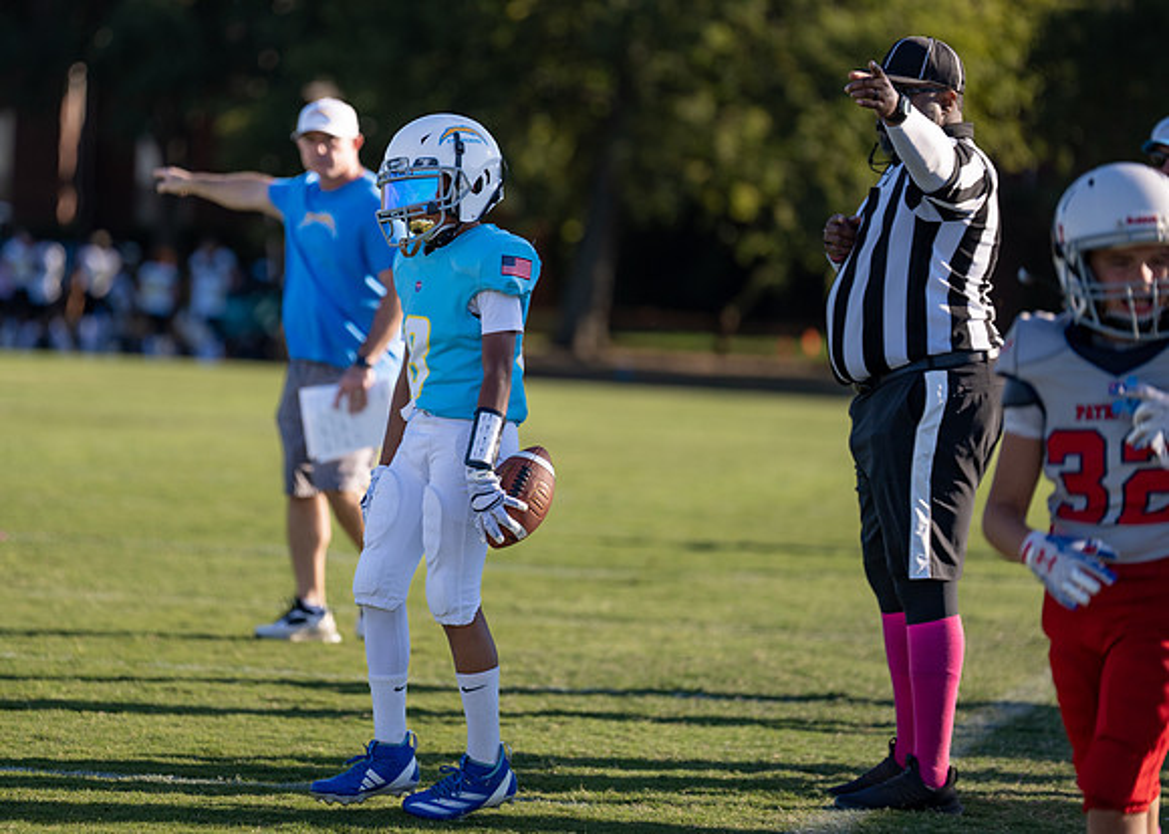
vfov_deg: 6.5
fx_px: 7345
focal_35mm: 221
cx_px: 443
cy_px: 350
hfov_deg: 9.1
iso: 100
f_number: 2.8
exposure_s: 1/2000
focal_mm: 182
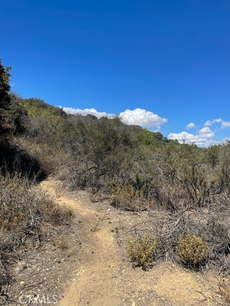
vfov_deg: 67.3
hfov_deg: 53.1
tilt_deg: +0.1
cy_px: 153
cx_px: 115
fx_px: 230
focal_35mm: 26
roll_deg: -1.3
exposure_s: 1/3257
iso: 32
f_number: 1.6
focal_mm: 5.1
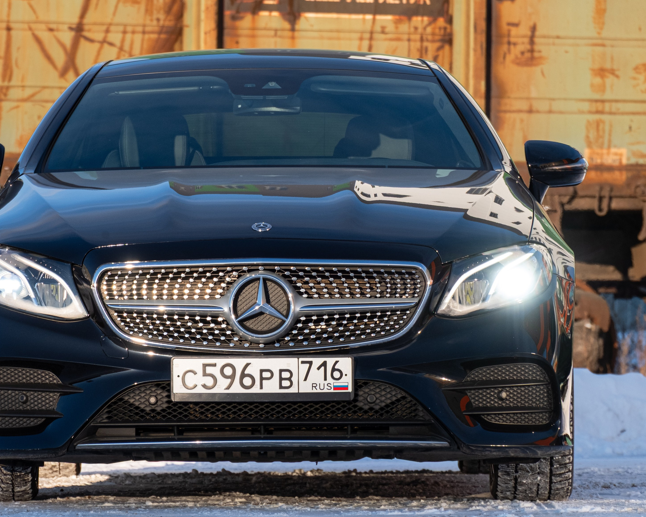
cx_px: 228
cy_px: 316
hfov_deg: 6.6
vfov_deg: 5.3
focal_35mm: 294
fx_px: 5621
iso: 320
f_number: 6
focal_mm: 135.7
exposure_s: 1/500
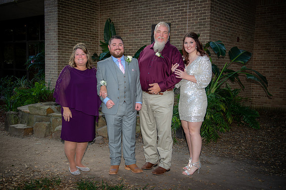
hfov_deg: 50.7
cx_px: 143
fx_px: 302
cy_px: 95
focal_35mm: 38
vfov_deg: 35.0
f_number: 3.5
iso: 64
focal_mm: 38
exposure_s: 1/60
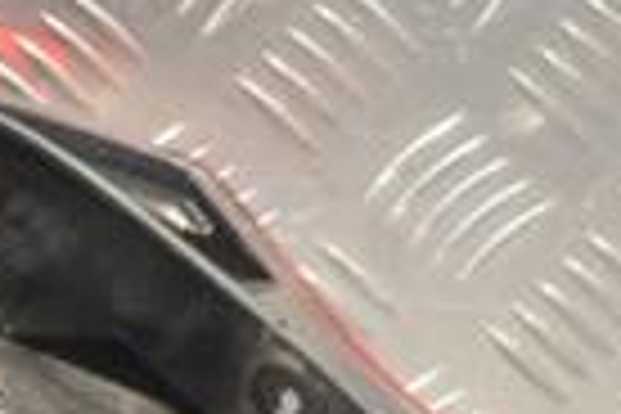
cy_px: 207
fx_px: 5382
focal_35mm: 312
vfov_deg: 4.4
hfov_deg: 6.4
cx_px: -662
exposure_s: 1/200
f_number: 5.6
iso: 3200
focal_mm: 48
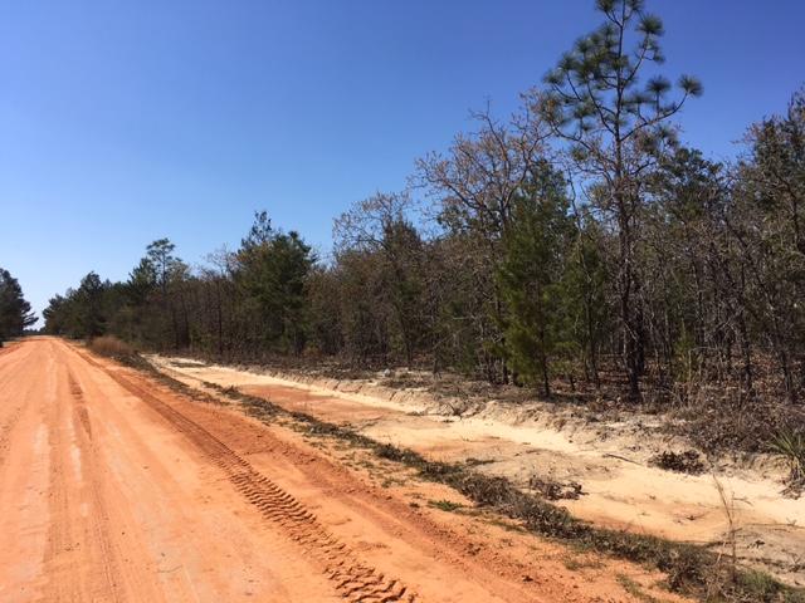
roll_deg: +2.0
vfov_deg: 48.2
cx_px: 402
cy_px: 302
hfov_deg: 61.7
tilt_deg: +0.6
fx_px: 674
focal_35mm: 29
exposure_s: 1/2024
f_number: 2.2
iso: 25
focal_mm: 4.15
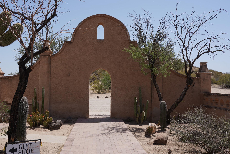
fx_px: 236
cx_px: 102
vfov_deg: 36.0
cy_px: 77
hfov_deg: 51.8
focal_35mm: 37
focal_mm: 33
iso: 100
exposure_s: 1/125
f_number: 14
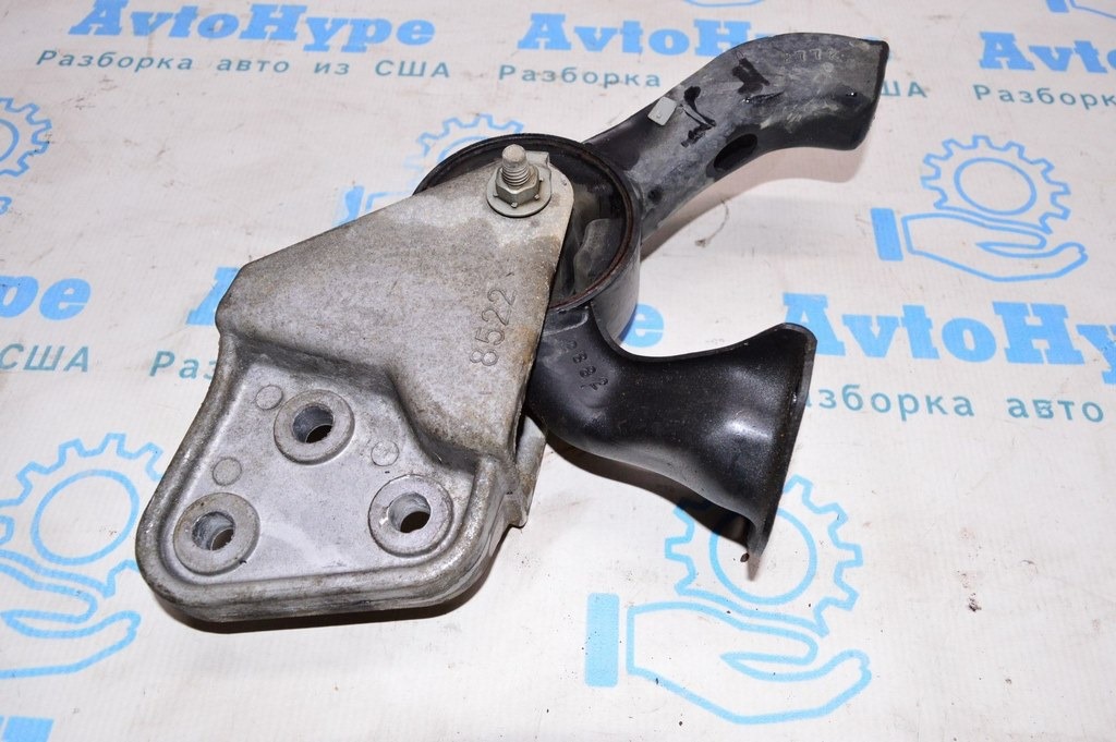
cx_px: 558
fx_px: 929
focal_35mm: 30
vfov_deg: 43.5
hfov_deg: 62.0
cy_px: 371
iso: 1600
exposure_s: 1/125
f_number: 8
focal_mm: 20
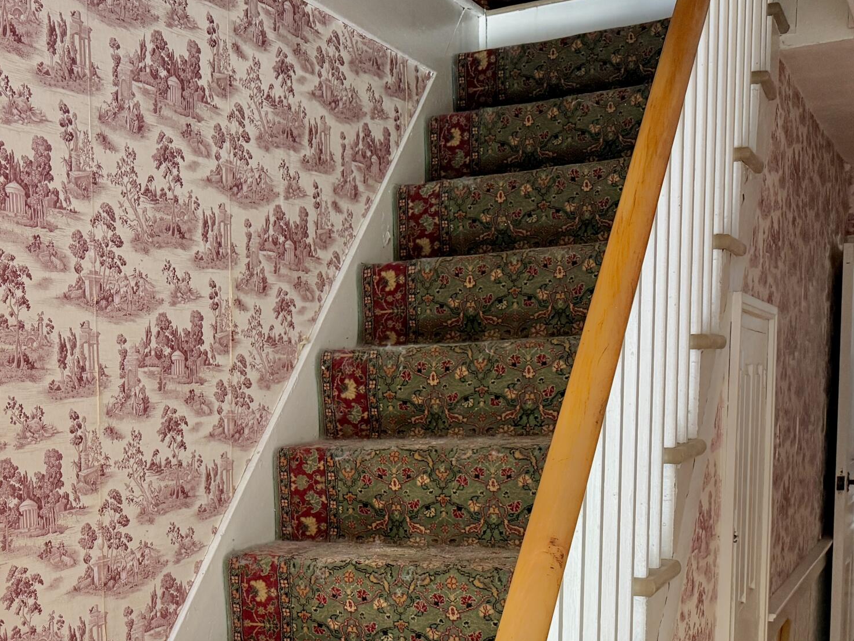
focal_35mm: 49
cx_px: 99
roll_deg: +1.5
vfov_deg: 28.8
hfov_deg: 36.7
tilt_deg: -6.4
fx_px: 1209
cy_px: 548
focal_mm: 6.76
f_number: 1.78
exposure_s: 1/60
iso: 250
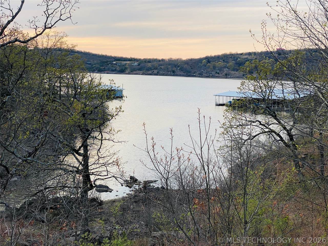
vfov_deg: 28.0
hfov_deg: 36.8
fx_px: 493
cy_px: 123
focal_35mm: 52
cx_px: 164
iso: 20
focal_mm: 6
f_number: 2
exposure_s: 1/175
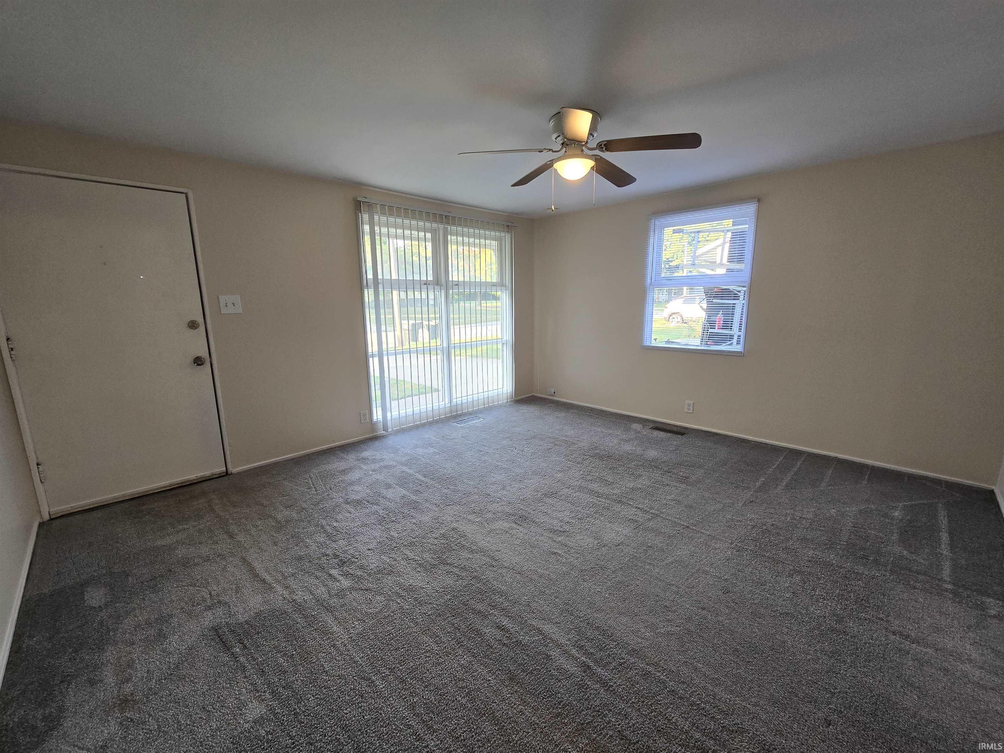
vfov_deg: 89.9
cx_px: 502
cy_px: 376
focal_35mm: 13
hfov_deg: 106.2
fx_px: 377
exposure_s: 1/60
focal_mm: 2.2
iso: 125
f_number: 2.2
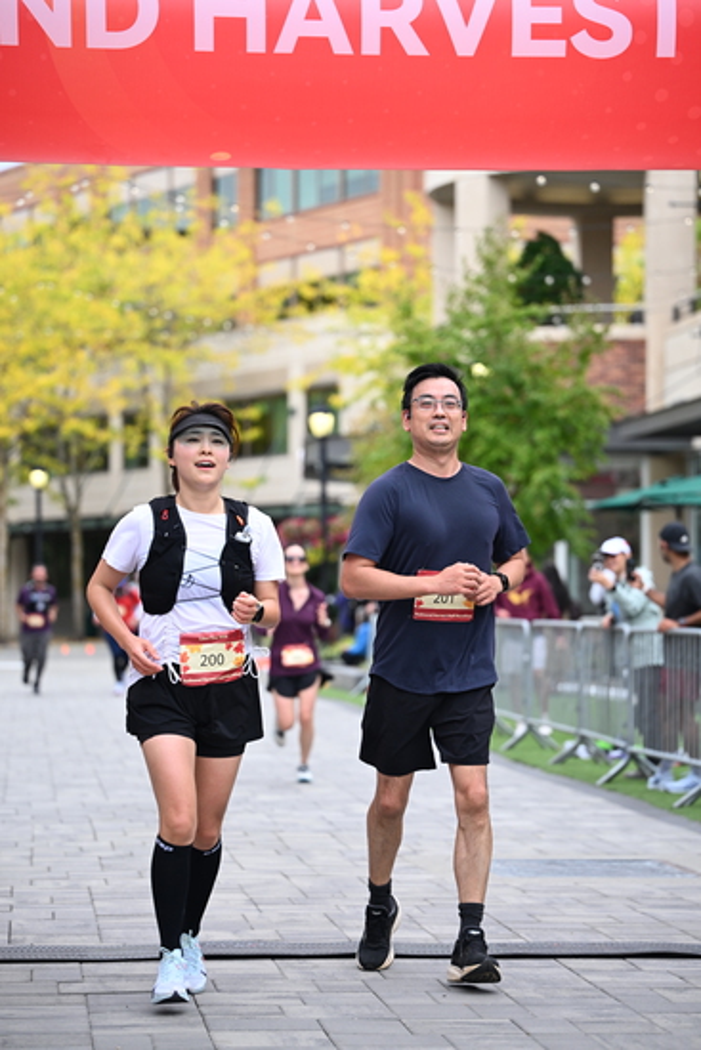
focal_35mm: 101
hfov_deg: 13.6
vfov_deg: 20.2
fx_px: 2948
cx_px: 350
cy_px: 525
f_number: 2.8
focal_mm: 101
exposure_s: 1/2000
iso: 640
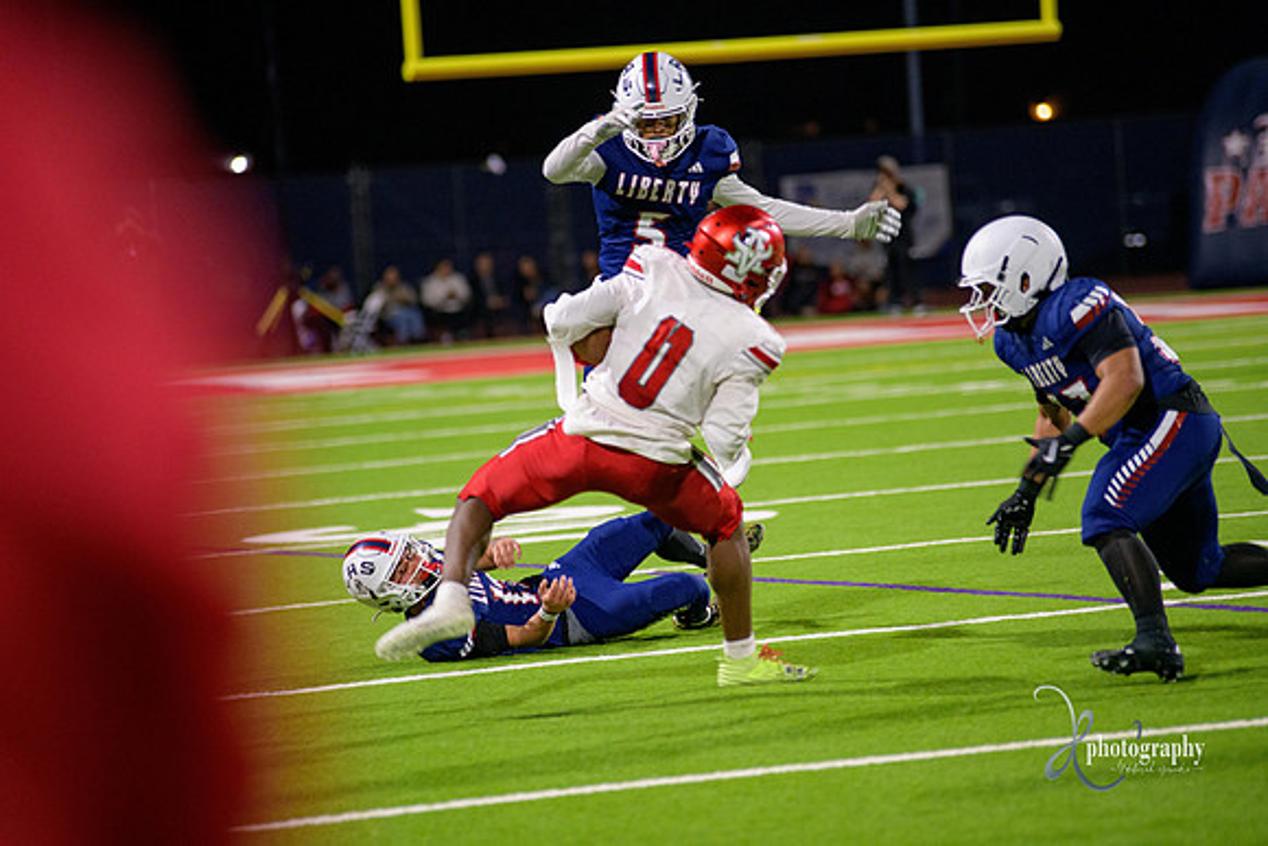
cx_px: 634
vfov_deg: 6.9
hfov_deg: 10.3
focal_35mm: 200
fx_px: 7046
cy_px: 423
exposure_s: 1/320
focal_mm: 200
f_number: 2.8
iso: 2000
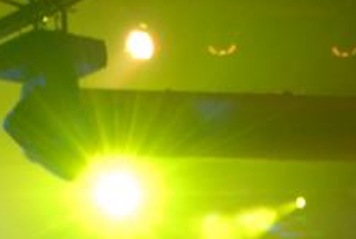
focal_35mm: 188
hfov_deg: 10.9
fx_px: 1863
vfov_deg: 7.1
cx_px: 273
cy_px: 449
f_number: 6.3
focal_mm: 24
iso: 400
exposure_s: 1/6
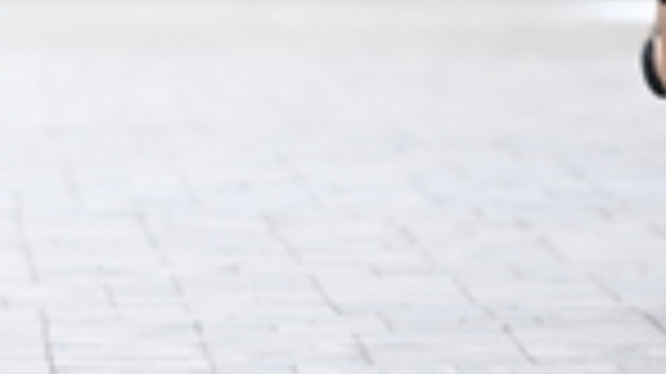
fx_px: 13765
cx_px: -92
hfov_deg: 2.8
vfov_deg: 1.6
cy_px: 117
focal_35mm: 780
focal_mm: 200
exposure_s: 1/1250
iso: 1250
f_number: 2.8
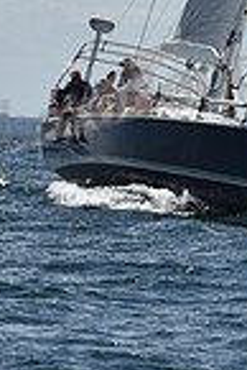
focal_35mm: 539
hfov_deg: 2.5
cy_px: -329
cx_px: 452
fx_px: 5534
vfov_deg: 3.8
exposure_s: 1/1600
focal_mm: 135
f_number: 9
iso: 250
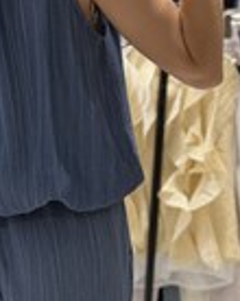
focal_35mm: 152
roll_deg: -1.9
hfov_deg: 10.1
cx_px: 86
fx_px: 1353
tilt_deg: -30.9
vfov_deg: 12.5
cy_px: 342
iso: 64
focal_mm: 6.76
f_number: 1.78
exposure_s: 1/100
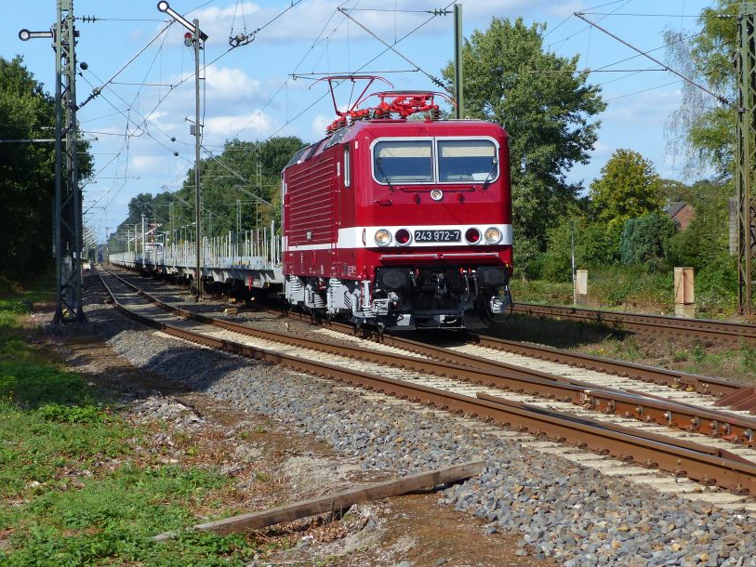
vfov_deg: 15.9
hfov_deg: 21.1
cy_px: 215
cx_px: 355
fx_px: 2031
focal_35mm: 93
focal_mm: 11.4
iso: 100
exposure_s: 1/1000
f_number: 4
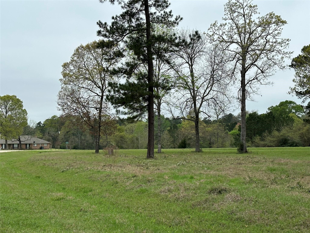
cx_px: 155
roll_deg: +0.2
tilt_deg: +1.3
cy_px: 116
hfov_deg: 39.7
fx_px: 430
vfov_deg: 30.3
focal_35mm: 48
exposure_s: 1/1453
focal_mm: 6.86
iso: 64
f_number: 1.78
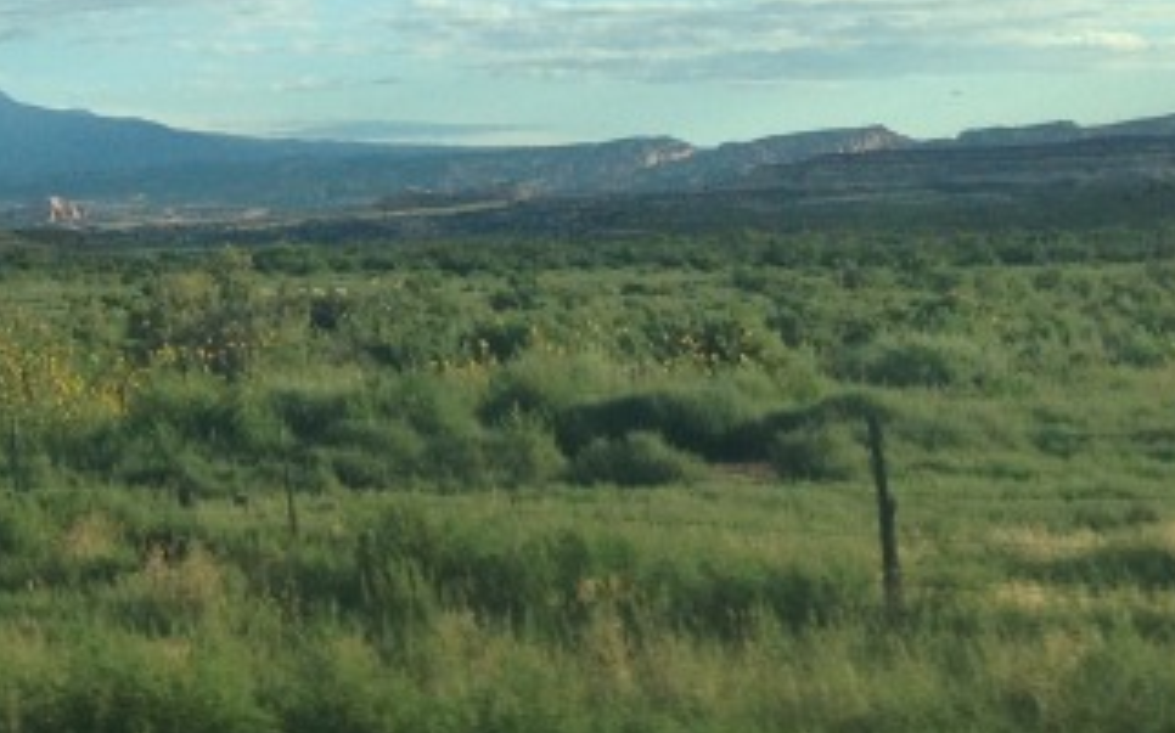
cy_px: -4
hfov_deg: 16.8
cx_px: -299
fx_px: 3777
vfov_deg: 11.0
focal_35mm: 118
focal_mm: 4.28
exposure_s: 1/968
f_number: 2.4
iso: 50
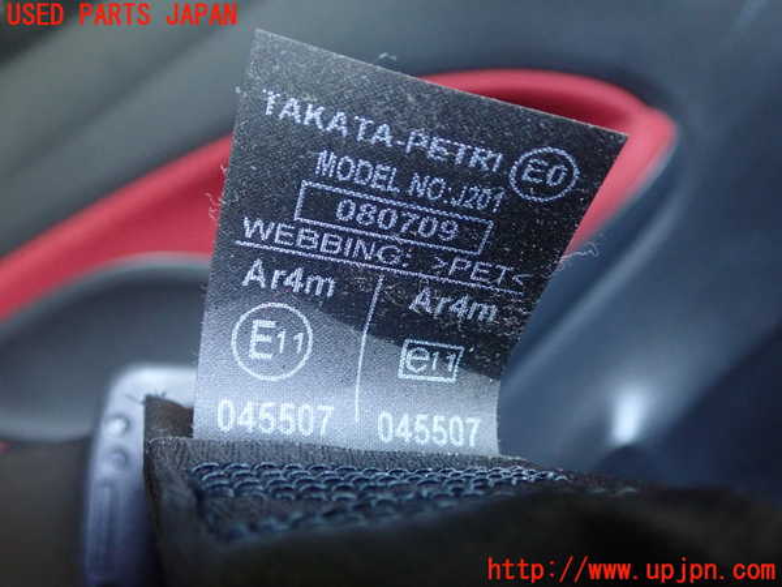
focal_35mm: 38
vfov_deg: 37.7
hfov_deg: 49.0
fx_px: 858
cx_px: 391
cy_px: 294
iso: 800
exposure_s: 1/15
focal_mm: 6.83
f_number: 2.7
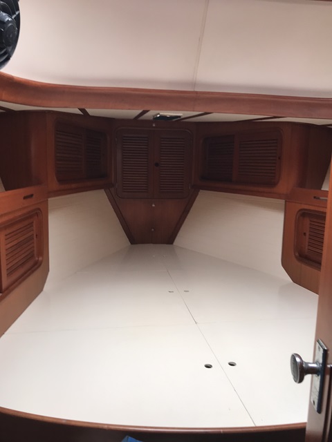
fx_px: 358
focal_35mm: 28
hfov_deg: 49.7
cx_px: 166
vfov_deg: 63.4
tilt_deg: -8.0
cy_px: 221
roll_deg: -1.3
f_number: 1.8
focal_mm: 3.99
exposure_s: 1/60
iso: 32
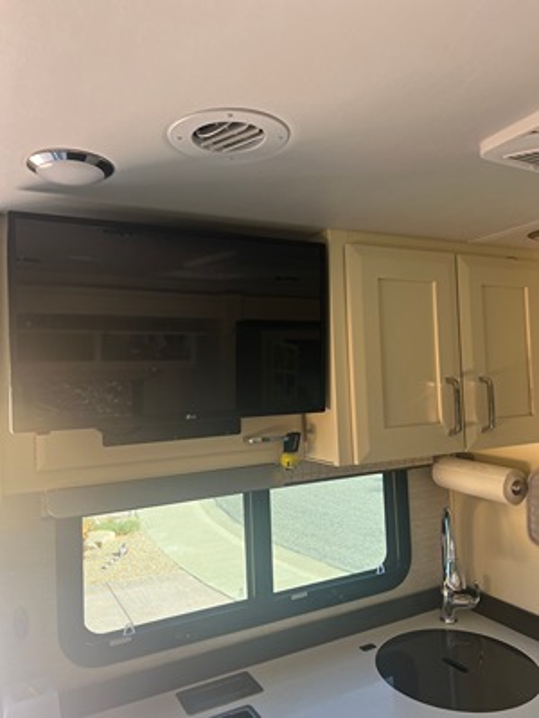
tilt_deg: +1.6
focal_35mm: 26
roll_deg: +2.4
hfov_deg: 53.1
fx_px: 540
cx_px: 270
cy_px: 359
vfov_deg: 67.3
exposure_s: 1/122
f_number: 1.5
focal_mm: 5.7
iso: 64
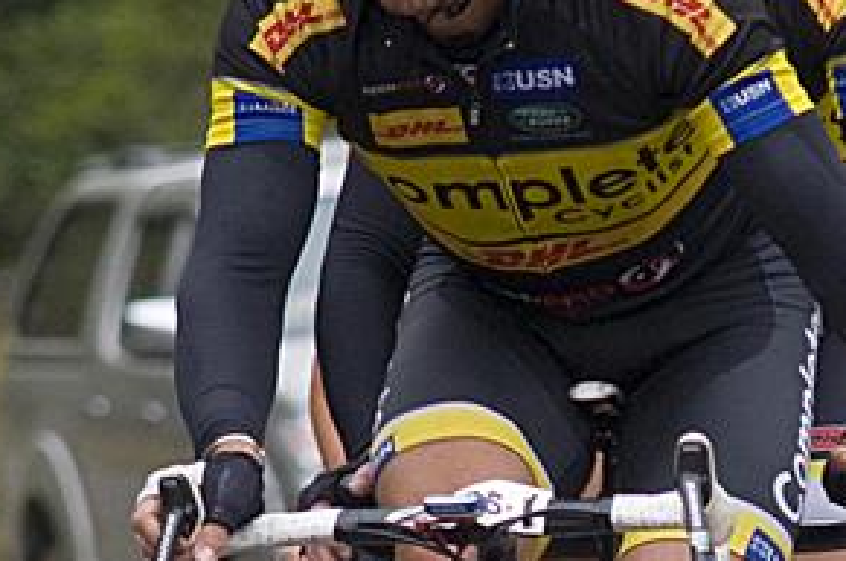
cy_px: 535
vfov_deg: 1.7
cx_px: 712
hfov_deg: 2.6
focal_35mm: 805
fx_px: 18886
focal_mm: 135
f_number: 5.6
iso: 800
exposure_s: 1/500
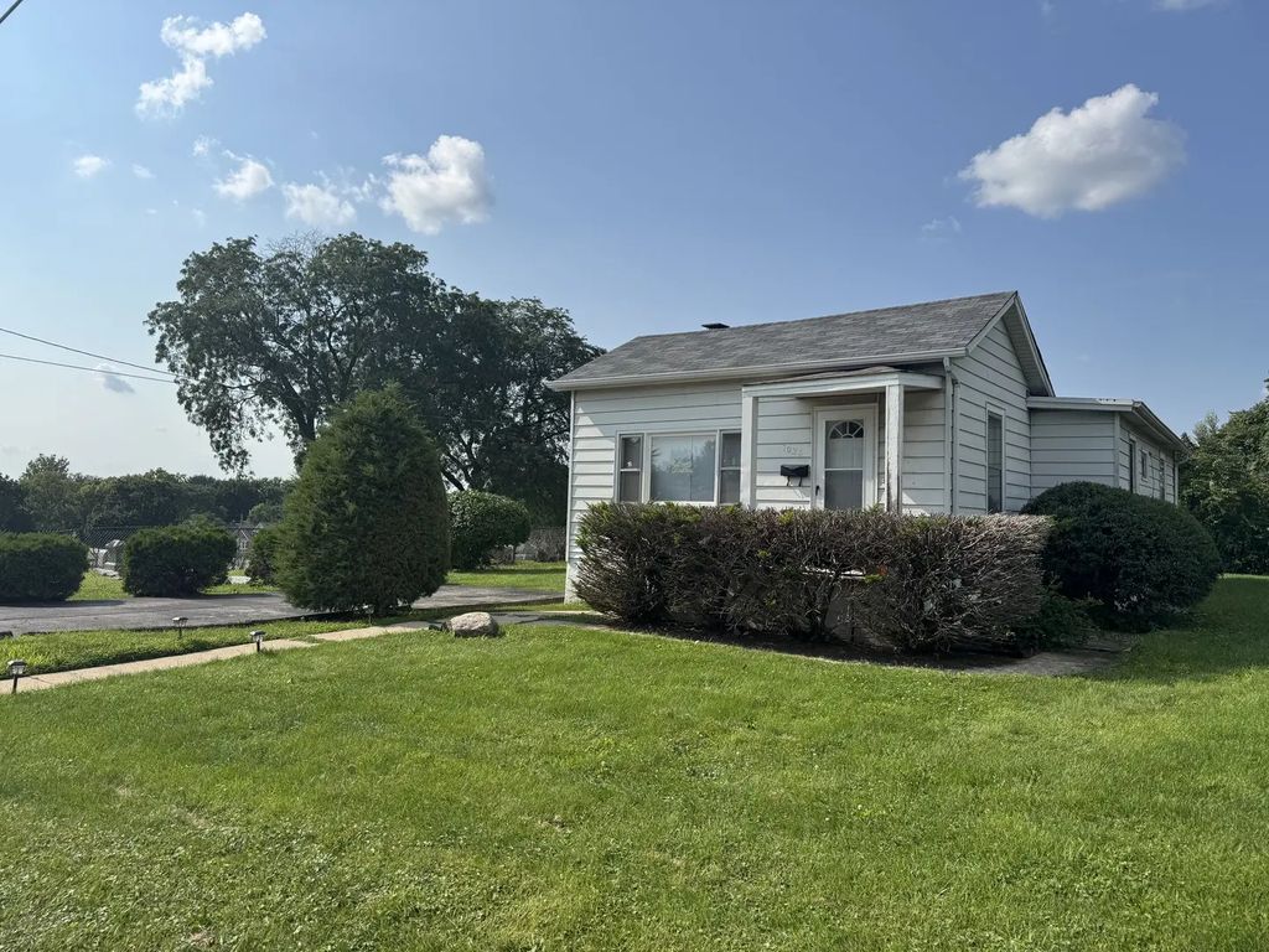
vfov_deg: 56.8
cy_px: 476
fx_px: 880
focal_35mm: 24
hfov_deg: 71.6
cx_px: 634
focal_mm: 6.76
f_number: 1.78
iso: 80
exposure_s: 1/6410
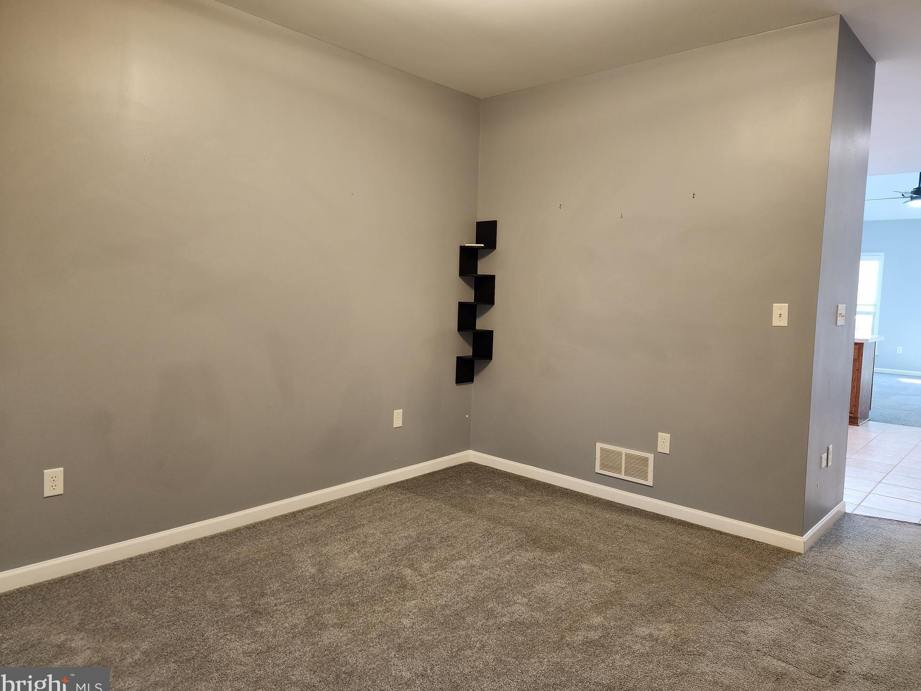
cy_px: 345
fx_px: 639
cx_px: 473
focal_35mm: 24
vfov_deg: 56.8
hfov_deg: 71.6
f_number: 1.8
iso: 320
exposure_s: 1/120
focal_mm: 6.4
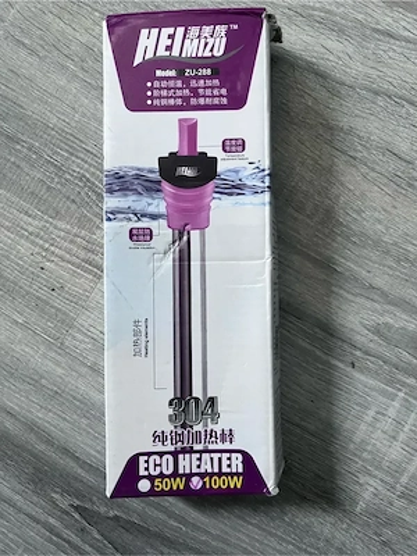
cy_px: 278
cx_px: 208
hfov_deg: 53.1
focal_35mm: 26
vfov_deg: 67.3
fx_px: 418
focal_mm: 5.1
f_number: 1.6
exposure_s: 1/50
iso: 200
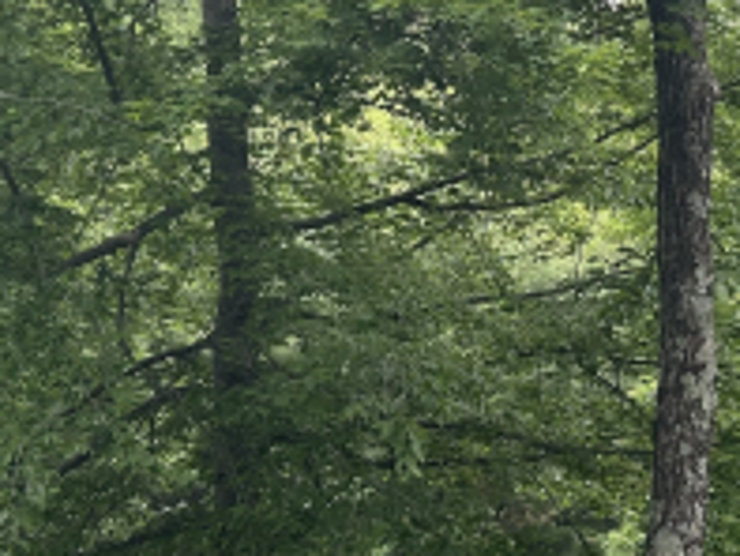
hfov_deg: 21.7
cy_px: 131
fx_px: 1882
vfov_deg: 16.7
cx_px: 678
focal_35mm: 88
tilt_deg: -0.5
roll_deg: +0.0
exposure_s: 1/521
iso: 50
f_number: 1.5
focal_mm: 5.7
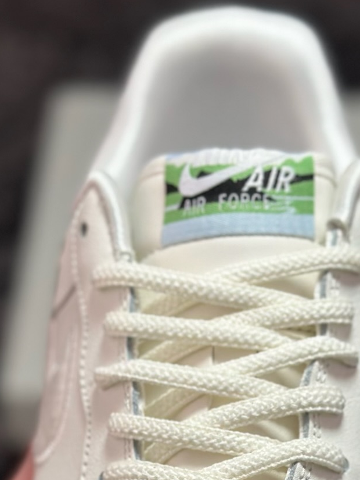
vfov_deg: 16.0
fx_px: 1649
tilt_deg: -57.8
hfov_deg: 12.5
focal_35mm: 119
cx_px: 220
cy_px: 542
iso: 80
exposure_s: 1/2410
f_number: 1.78
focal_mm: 6.86
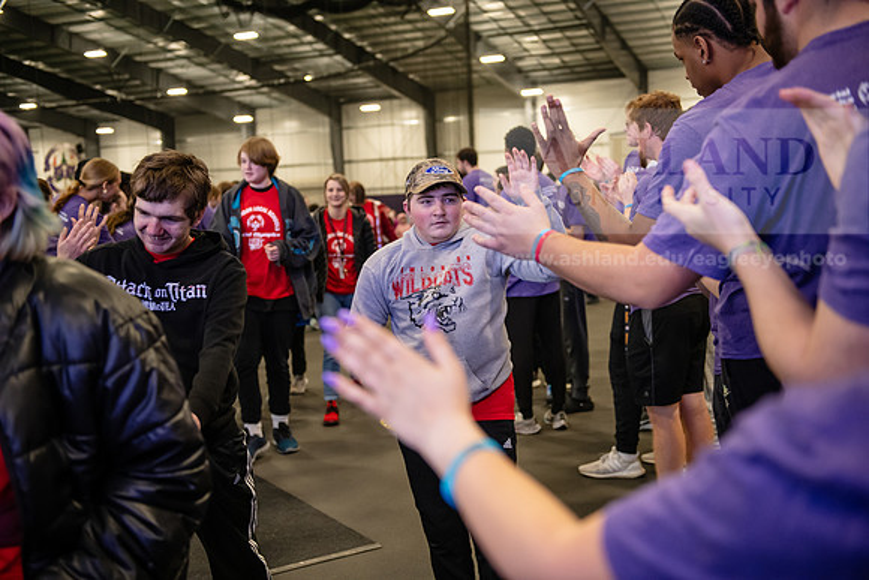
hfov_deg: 46.4
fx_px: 1014
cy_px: 290
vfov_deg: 31.9
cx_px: 434
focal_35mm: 42
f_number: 2.8
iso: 2500
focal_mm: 42
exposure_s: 1/250
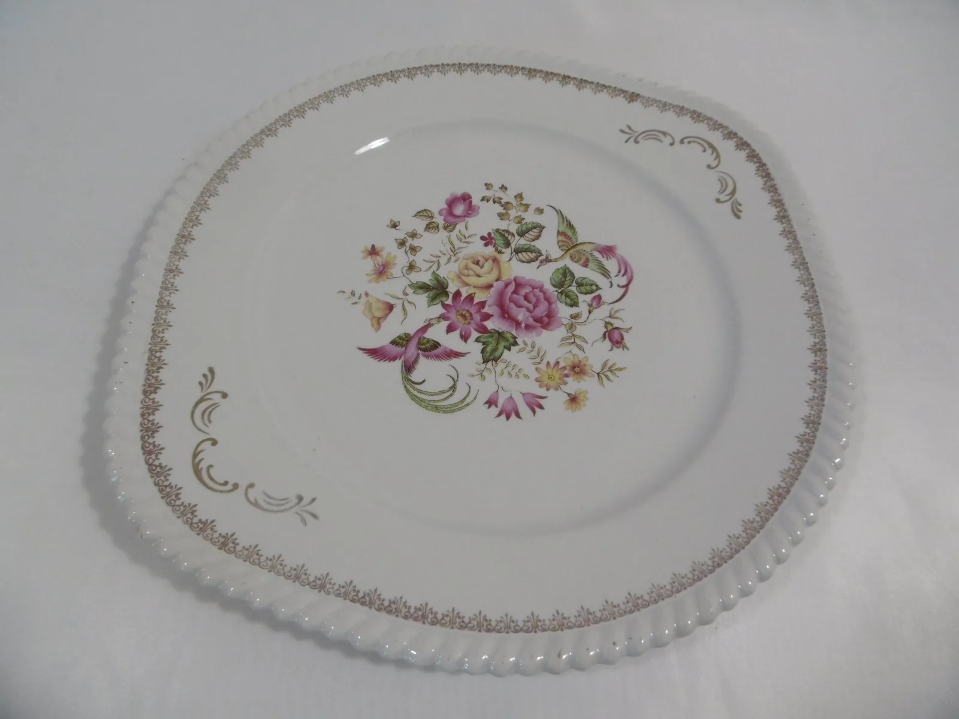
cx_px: 480
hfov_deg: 71.6
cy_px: 360
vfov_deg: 56.8
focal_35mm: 24
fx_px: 665
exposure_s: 1/60
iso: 200
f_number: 3.1
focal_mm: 4.3
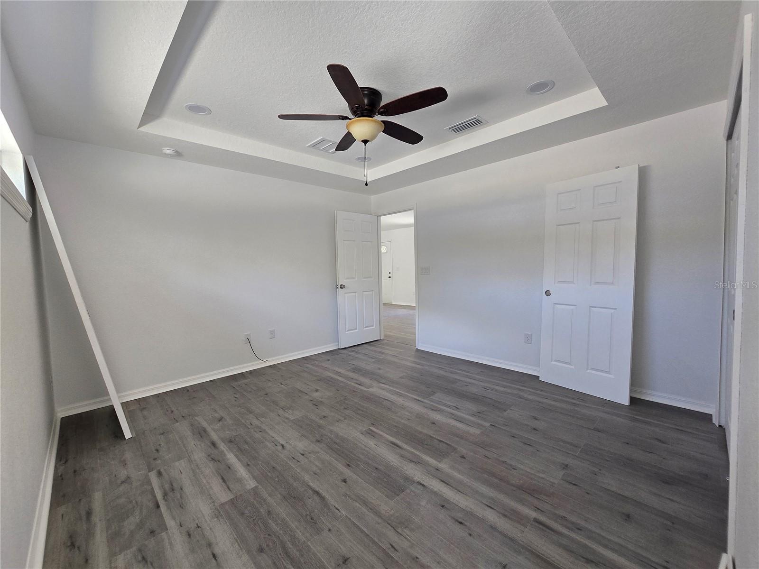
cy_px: 284
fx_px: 285
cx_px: 380
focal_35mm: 13
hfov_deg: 106.2
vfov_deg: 89.9
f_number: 2.2
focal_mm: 2.2
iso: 100
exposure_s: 1/60
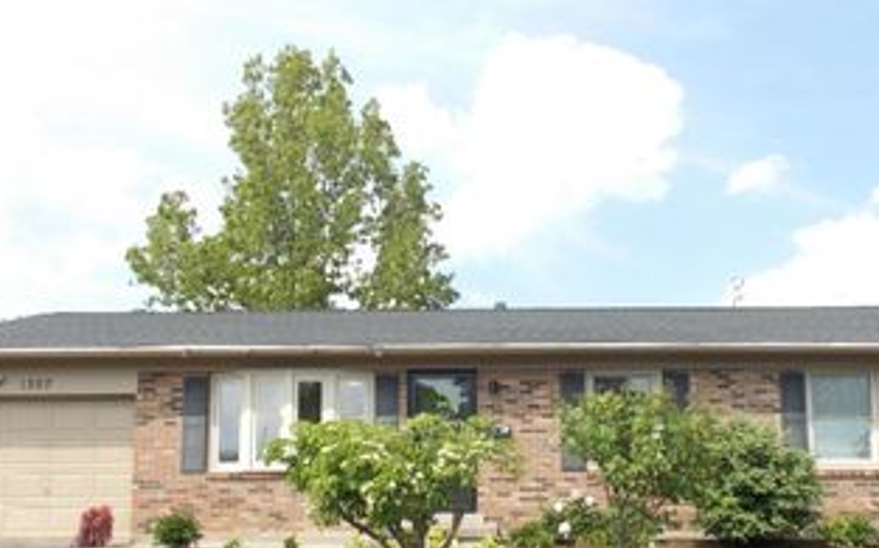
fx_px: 933
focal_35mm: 39
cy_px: 415
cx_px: 480
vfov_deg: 32.1
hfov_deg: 50.4
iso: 80
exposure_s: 1/500
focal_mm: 4
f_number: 3.1
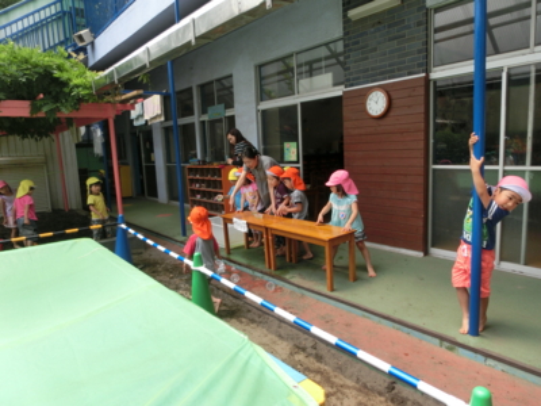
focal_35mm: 24
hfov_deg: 71.6
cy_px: 203
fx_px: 375
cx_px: 270
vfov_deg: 56.8
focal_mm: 4.24
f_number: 3
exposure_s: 1/400
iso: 80
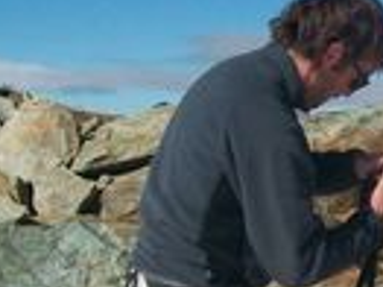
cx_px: 678
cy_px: 187
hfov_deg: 14.1
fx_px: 1382
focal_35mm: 125
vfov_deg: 11.8
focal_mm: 5.7
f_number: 5.5
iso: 80
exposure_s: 1/800
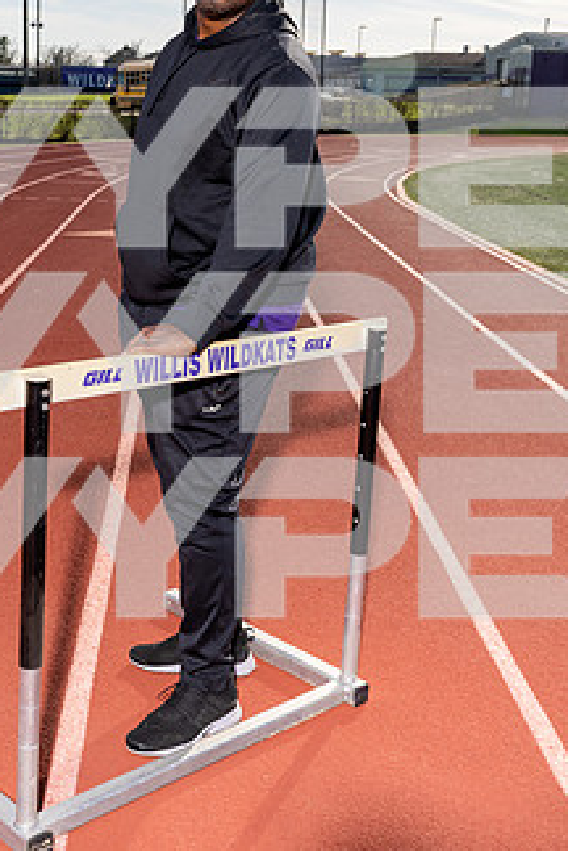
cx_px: 210
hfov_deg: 26.9
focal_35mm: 50
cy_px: 355
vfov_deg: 39.5
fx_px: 1183
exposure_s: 1/250
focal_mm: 36
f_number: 8
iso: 100
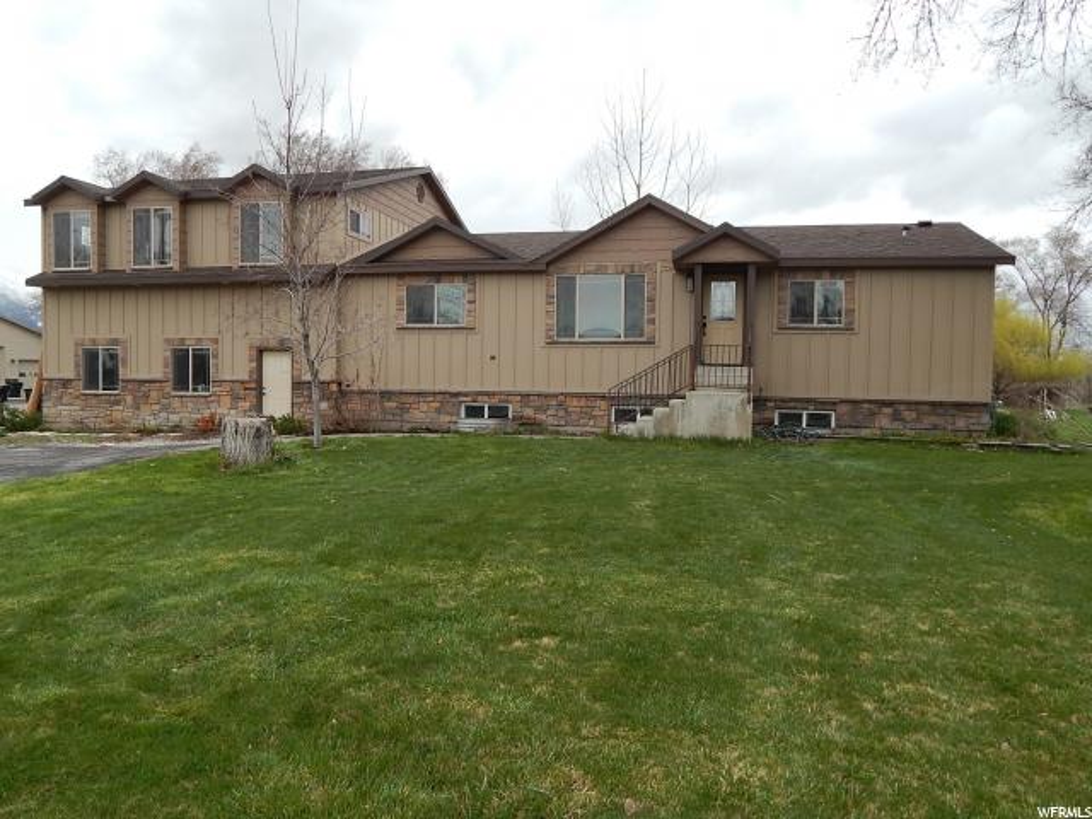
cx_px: 546
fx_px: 789
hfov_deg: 69.4
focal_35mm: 25
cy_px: 410
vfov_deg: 54.9
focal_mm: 4.5
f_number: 3.1
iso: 125
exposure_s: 1/800
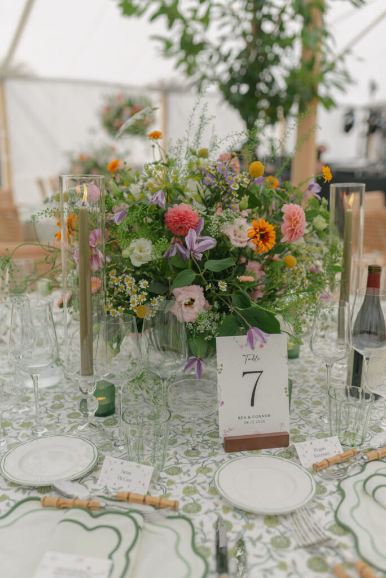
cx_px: 193
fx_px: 562
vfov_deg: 54.4
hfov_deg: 37.9
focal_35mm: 35
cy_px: 289
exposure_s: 1/1000
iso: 100
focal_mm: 35
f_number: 1.6
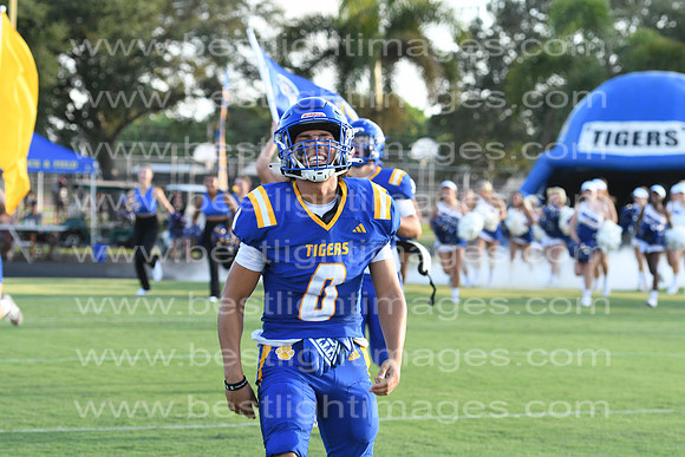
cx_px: 342
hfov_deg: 15.9
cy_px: 228
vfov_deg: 10.6
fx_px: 2455
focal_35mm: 129
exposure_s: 1/500
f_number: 5.6
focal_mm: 86
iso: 360
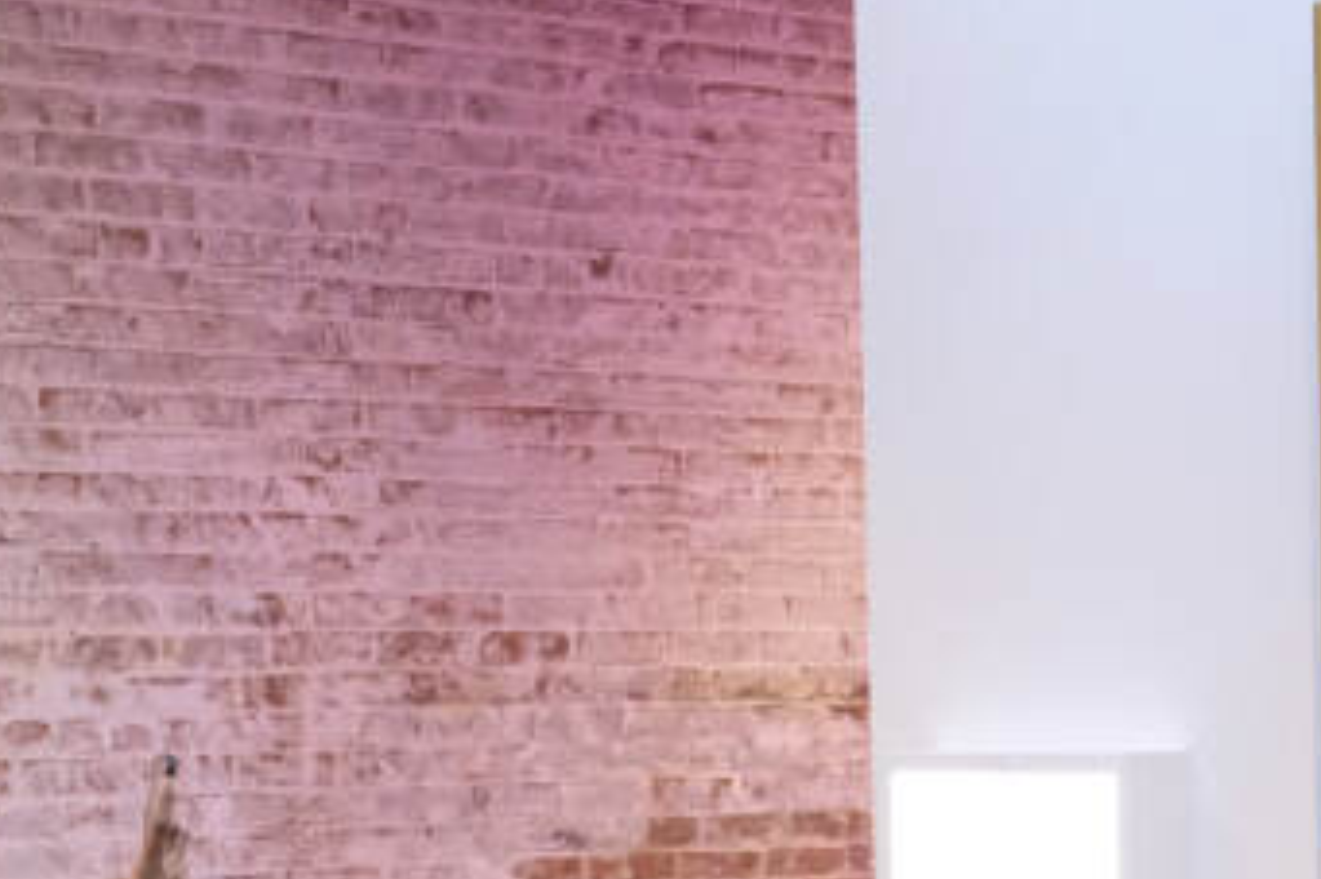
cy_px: 929
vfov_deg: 12.8
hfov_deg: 19.3
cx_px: 1061
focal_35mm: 105
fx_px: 3851
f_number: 4.5
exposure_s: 1/160
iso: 5000
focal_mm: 23
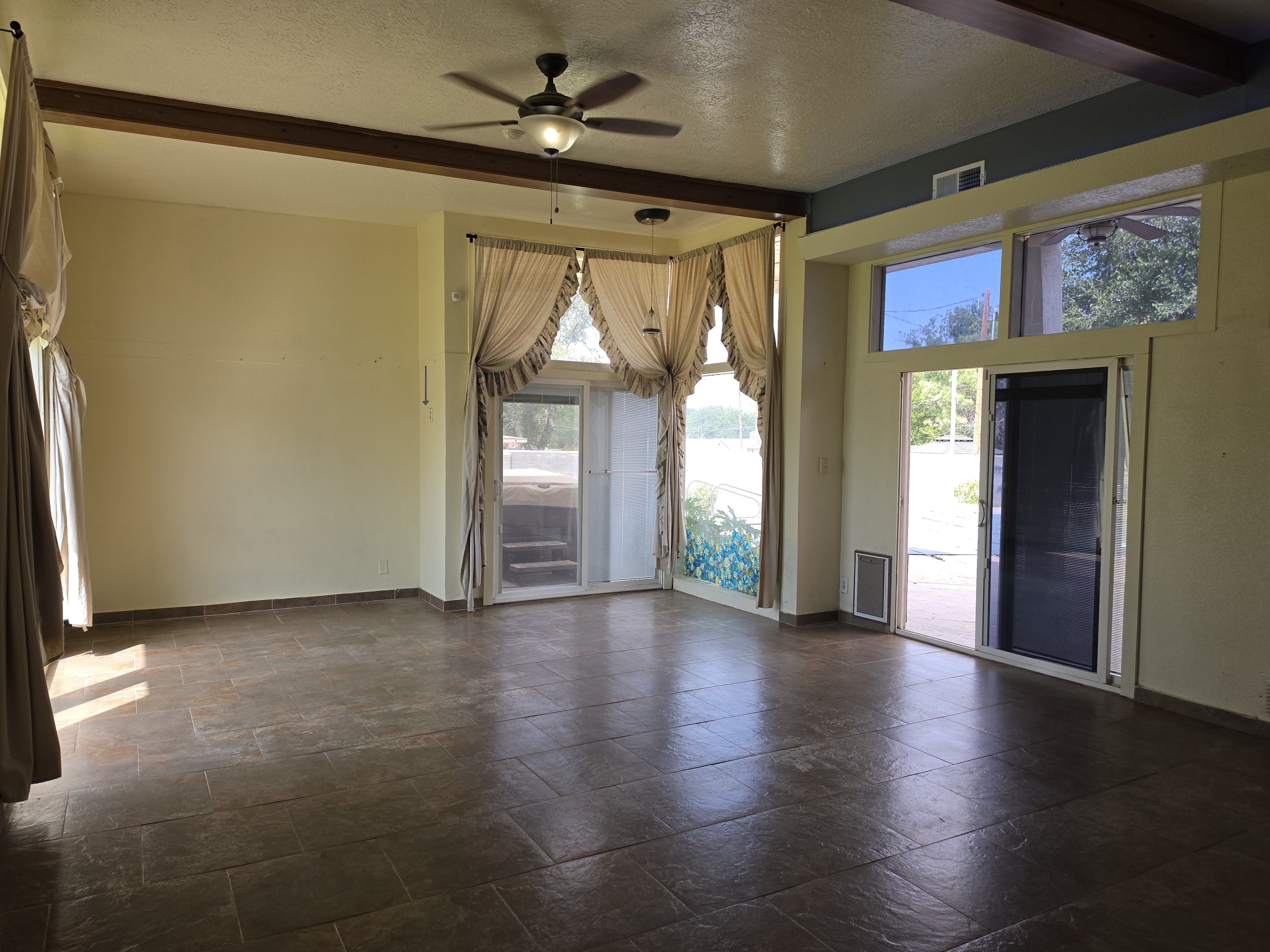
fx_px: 844
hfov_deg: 73.9
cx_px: 635
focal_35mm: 23
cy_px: 476
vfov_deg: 58.9
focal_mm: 6.5
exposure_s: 1/120
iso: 10
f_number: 1.4
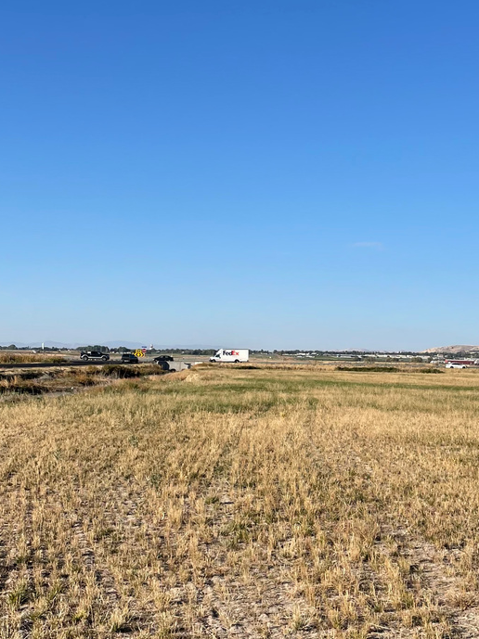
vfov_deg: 33.2
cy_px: 326
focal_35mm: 58
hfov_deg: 24.9
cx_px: 359
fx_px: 1071
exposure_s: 1/3861
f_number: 1.6
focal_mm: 4.2
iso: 32
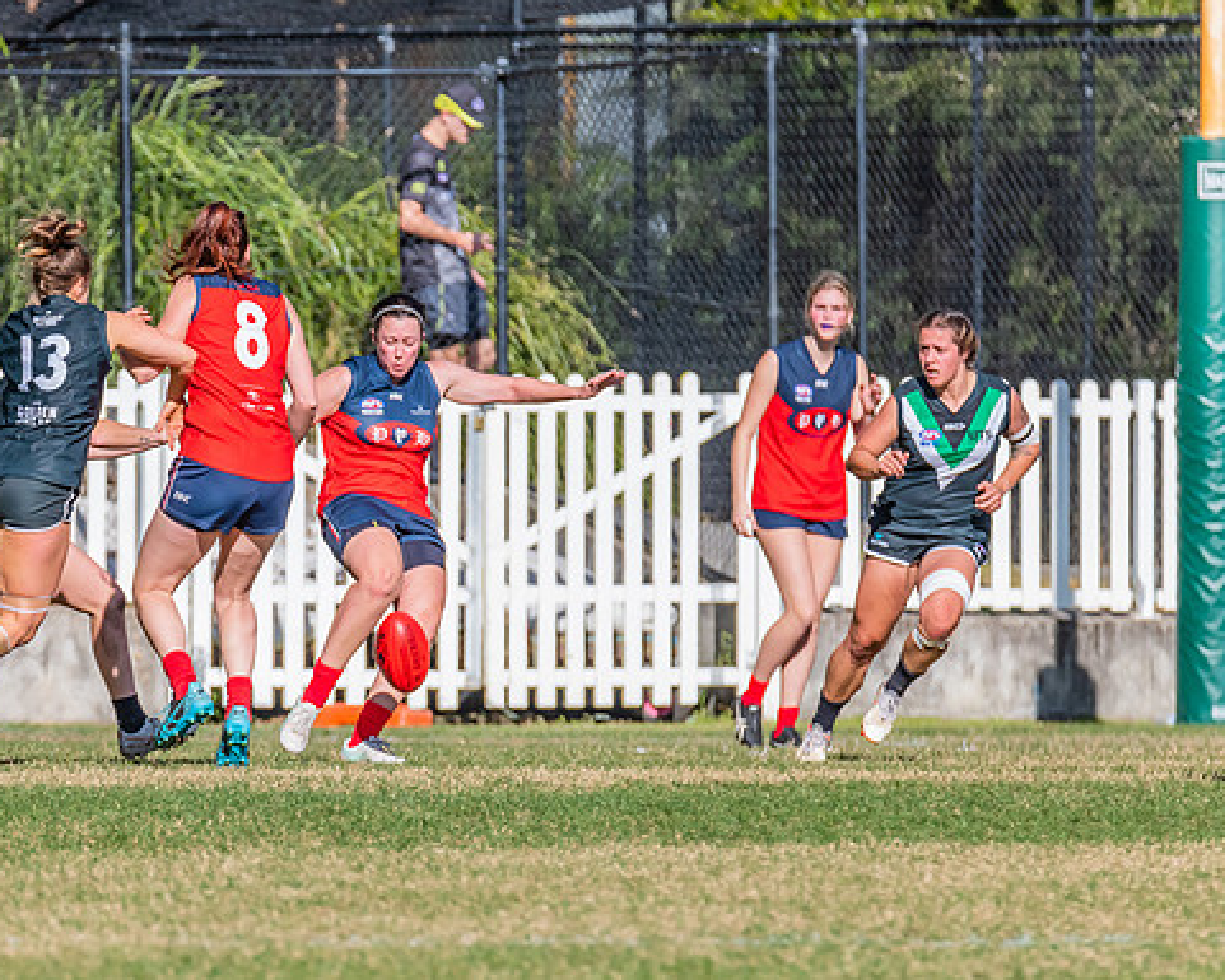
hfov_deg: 2.7
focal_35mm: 720
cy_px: 580
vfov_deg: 2.2
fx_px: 26109
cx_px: 259
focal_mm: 460
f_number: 11
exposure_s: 1/1600
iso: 800
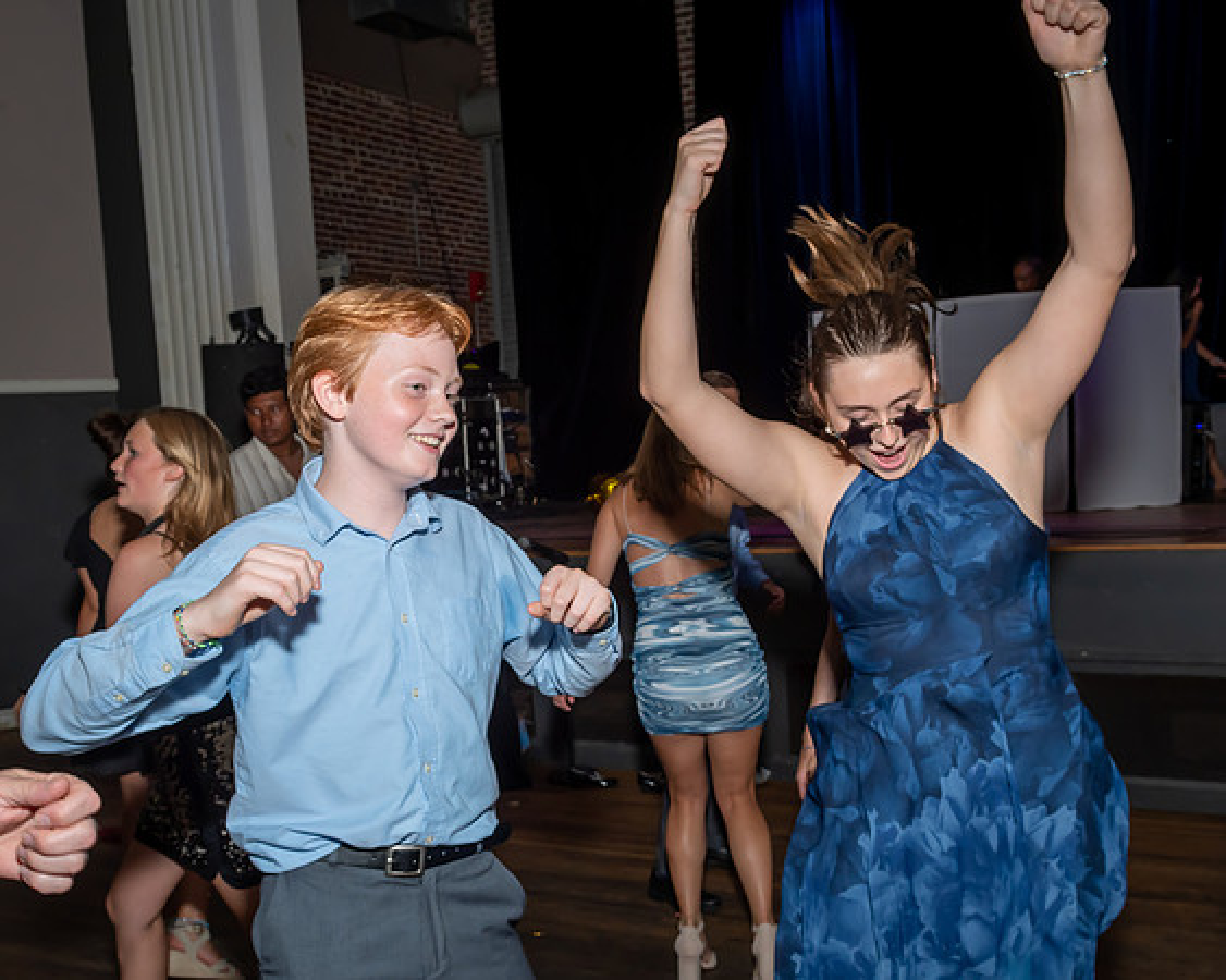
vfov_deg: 39.0
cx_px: 613
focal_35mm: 38
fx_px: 1379
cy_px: 581
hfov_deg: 47.9
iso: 400
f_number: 6.3
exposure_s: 1/250
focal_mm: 19
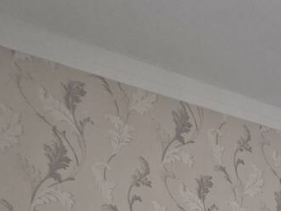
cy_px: 421
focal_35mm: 57
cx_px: 362
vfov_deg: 17.9
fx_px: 463
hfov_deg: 28.1
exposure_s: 1/120
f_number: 2.2
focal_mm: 1.74
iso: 50
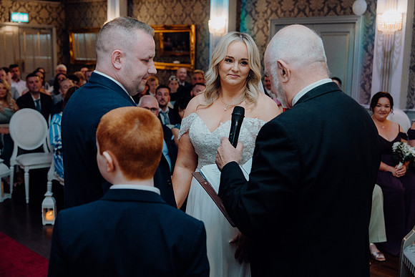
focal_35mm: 46
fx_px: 530
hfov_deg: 42.7
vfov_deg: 29.3
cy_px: 138
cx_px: 208
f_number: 3.5
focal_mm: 46
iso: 2500
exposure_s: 1/160
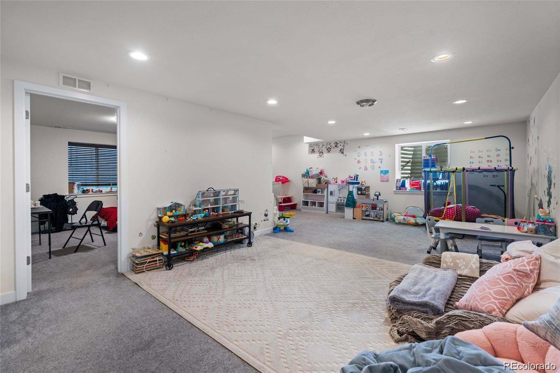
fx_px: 257
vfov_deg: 72.0
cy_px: 186
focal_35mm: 16
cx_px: 280
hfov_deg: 95.0
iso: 320
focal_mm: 16.5
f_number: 6.3
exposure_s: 1/5
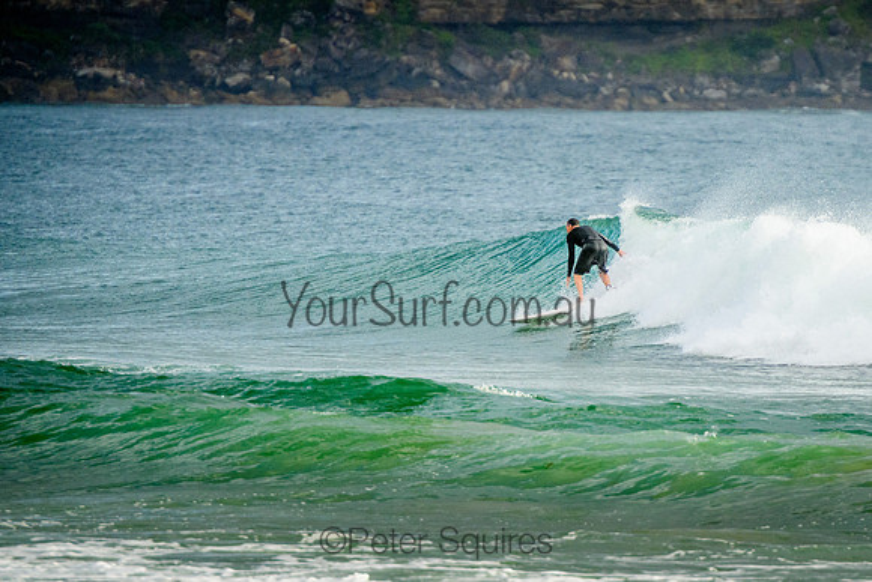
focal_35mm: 550
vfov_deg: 2.5
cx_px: 600
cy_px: 257
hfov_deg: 3.7
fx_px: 13326
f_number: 5.6
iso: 1000
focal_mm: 400
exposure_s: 1/2000
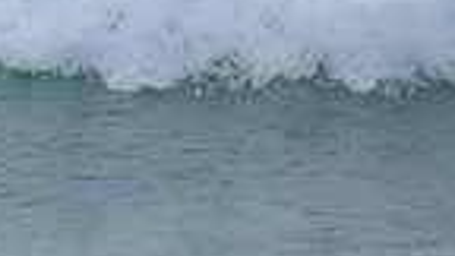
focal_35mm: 3368
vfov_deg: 0.4
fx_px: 40634
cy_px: -321
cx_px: -367
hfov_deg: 0.6
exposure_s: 1/1600
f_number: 11
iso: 2500
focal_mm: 800
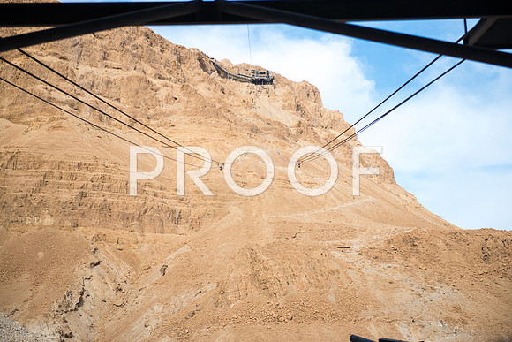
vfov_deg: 19.5
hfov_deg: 28.8
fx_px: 996
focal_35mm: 70
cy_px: 171
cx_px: 256
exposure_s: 1/1600
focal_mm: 70
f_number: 2.8
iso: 100
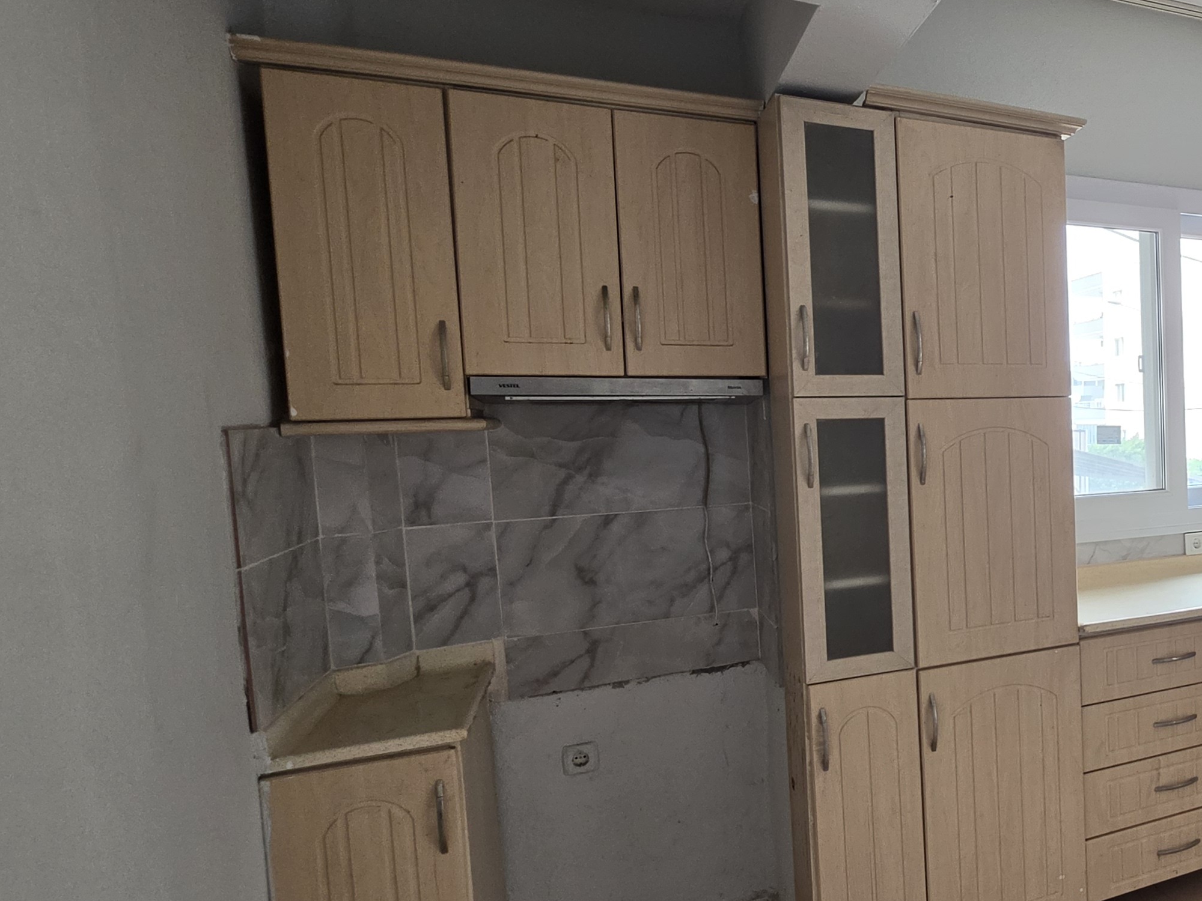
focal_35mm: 26
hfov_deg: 54.1
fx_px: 903
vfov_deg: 53.1
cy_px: 464
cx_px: 1177
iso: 160
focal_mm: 2.2
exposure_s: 1/100
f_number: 1.9
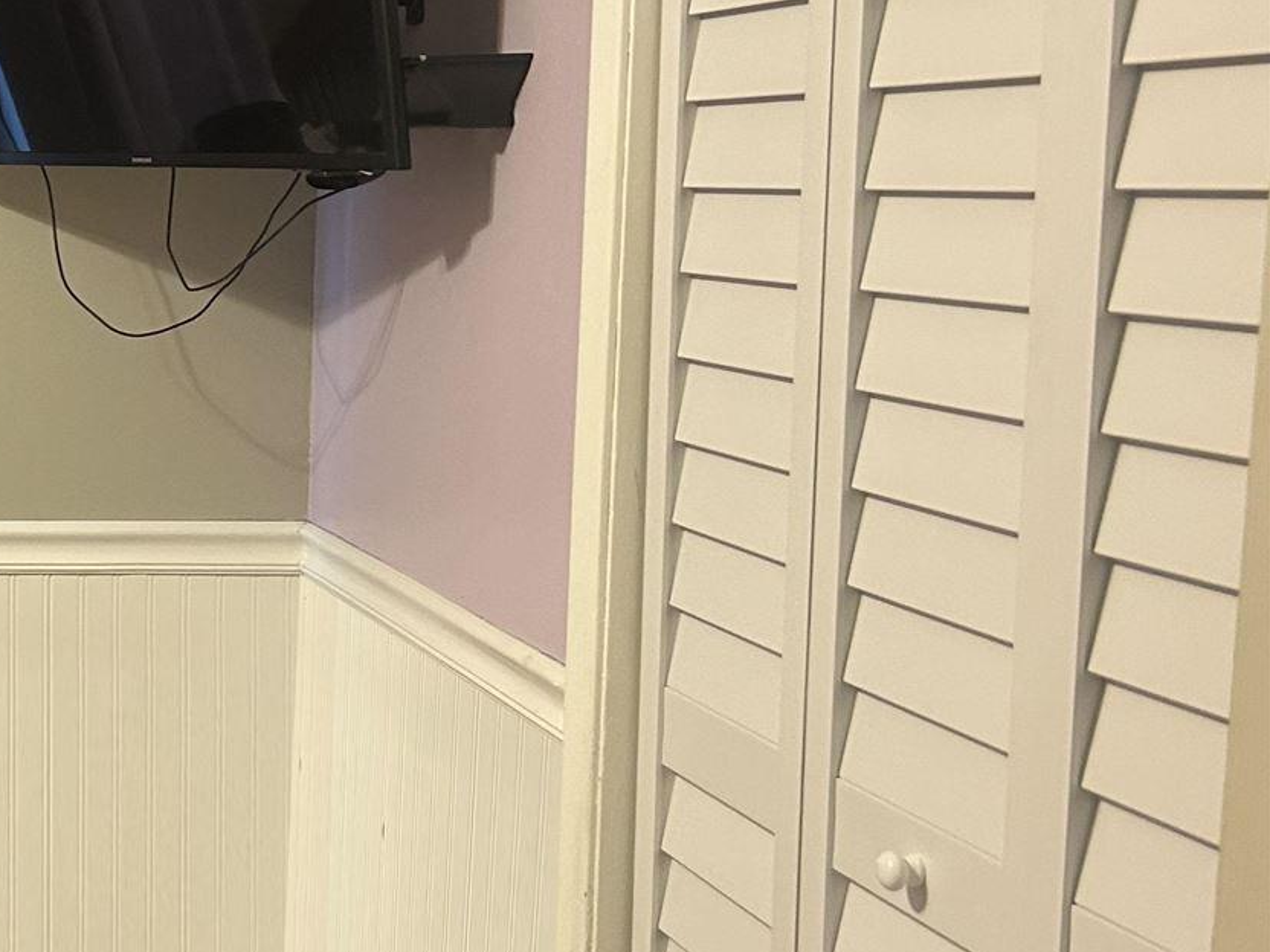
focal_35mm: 64
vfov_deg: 22.9
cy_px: 462
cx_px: -292
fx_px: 2348
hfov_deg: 26.5
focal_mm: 5.7
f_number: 1.5
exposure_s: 1/60
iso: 200
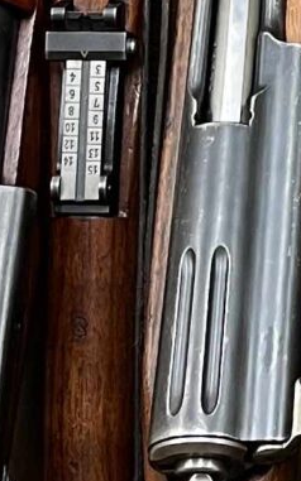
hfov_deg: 6.6
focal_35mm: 185
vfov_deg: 11.3
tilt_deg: -70.3
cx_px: 837
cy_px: 136
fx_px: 2429
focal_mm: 5.1
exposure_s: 1/50
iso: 160
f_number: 1.6
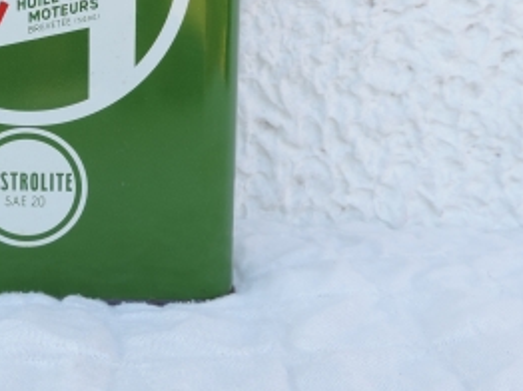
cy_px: 62
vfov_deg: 25.9
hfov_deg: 32.3
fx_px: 830
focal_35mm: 55
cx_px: 6
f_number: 3
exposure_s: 1/125
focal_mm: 4.3
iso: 80
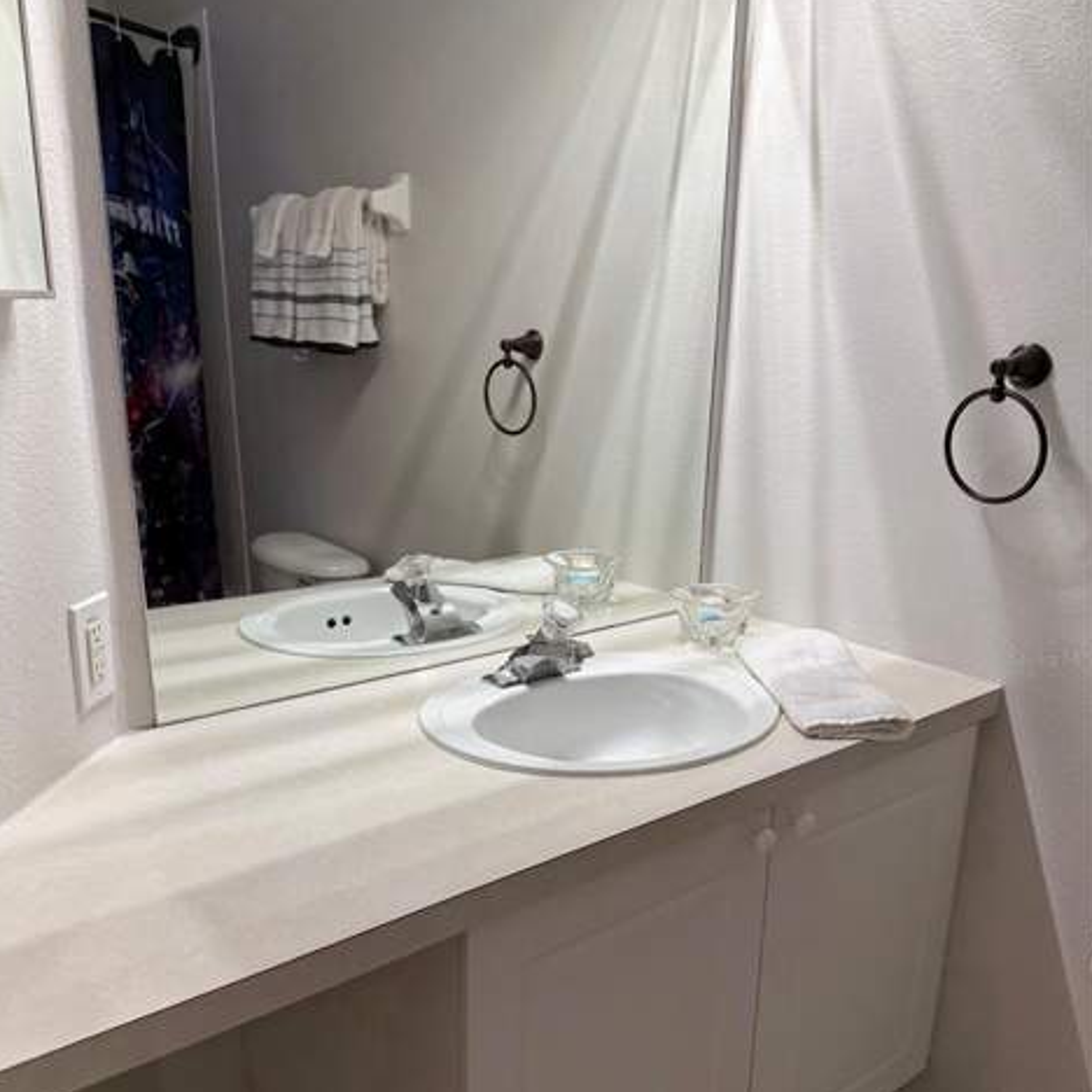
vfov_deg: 55.2
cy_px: 658
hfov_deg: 55.6
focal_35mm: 29
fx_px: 1035
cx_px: 539
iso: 100
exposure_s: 1/120
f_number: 1.78
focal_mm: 6.76
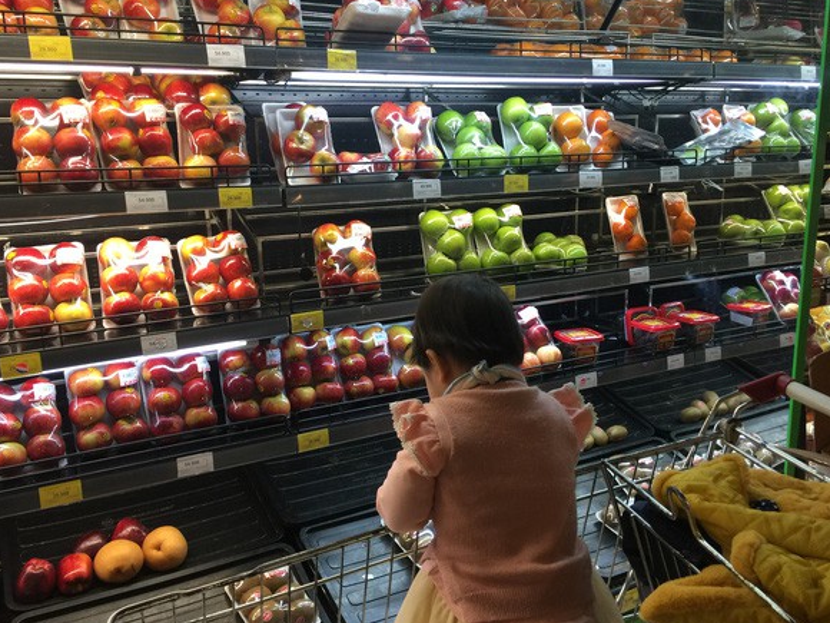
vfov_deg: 44.2
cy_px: 299
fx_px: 767
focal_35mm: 32
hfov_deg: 56.8
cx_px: 429
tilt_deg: -11.1
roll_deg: -1.0
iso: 40
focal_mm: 4.15
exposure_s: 1/33
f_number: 2.2
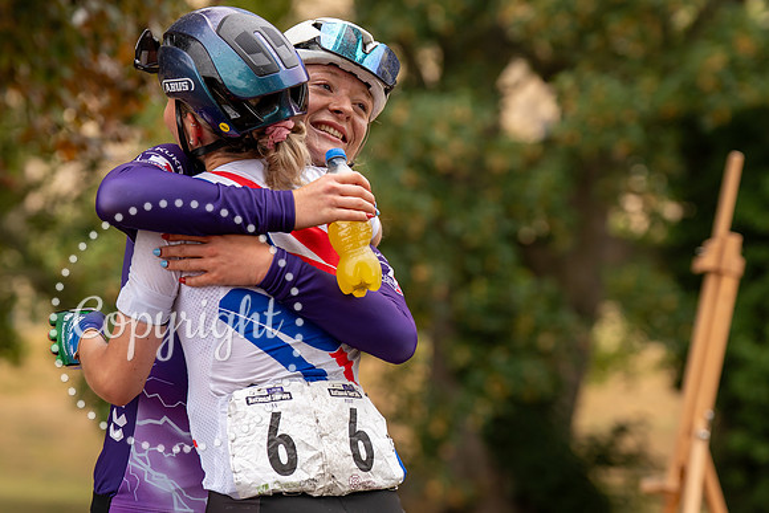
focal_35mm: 181
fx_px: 3862
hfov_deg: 11.4
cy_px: 71
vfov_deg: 7.6
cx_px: 384
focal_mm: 105
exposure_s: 1/1000
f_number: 3.5
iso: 250
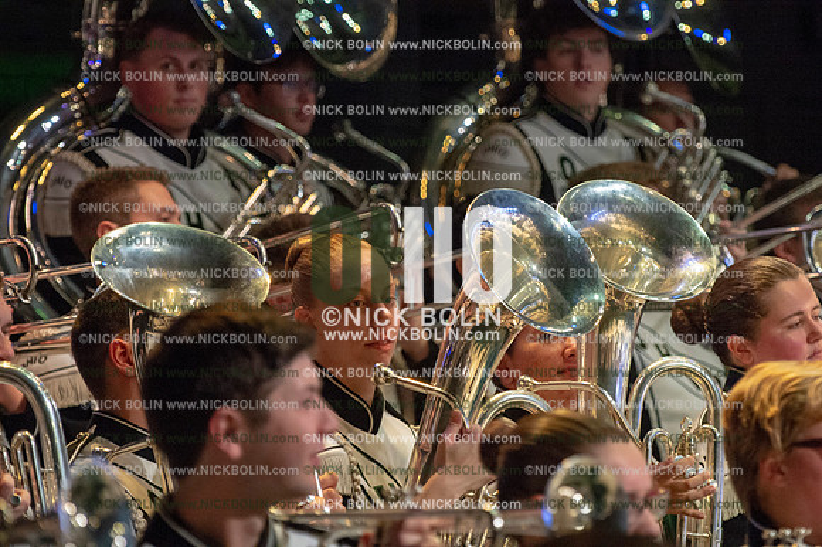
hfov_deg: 10.3
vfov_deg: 6.9
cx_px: 411
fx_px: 4564
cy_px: 274
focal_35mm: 200
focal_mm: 200
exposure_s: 1/320
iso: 8000
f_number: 5.6
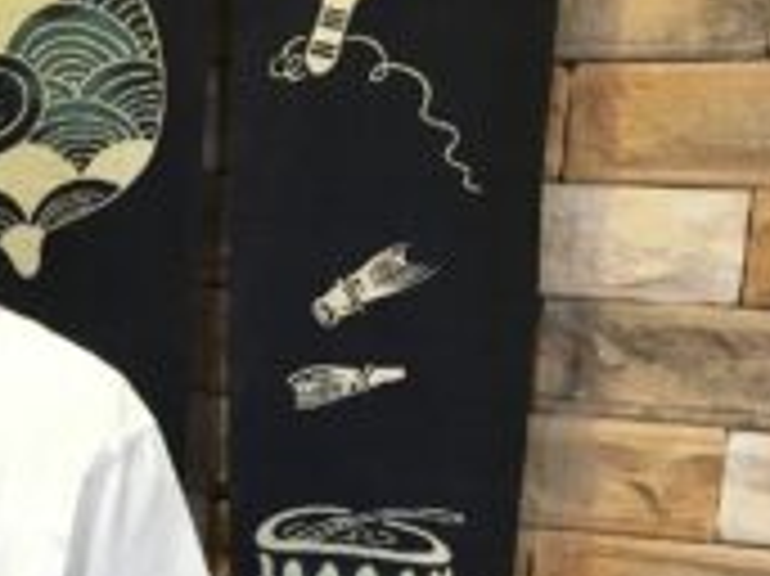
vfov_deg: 21.6
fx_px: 1512
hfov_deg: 25.9
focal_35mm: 68
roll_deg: -0.4
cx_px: -122
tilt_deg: -9.8
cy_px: 346
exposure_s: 1/30
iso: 50
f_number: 2.2
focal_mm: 4.15
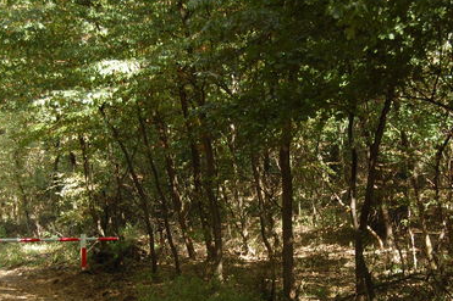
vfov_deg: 15.5
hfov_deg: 23.1
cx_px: 260
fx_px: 1107
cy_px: 222
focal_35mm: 88
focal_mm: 34
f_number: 5
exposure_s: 1/100
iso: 400
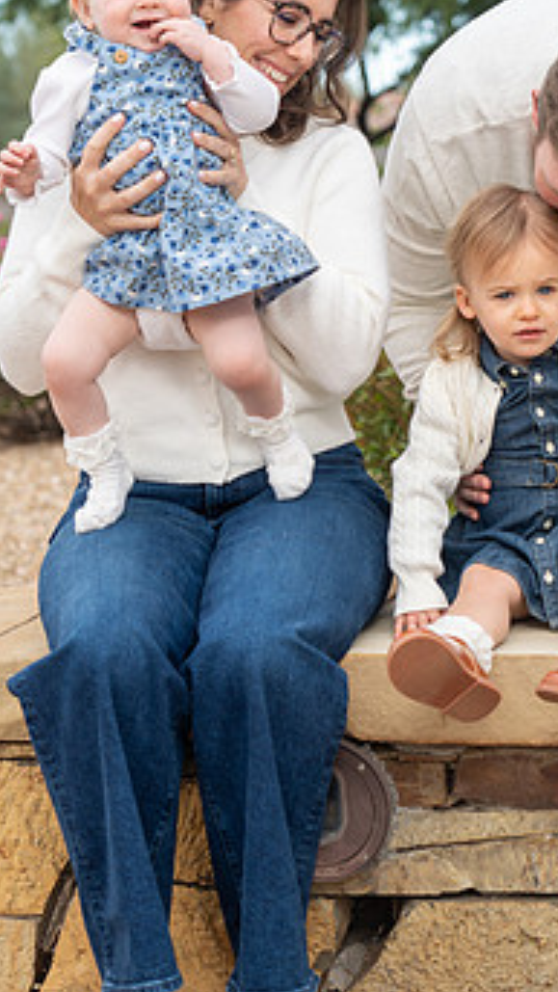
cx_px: 382
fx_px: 2314
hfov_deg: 13.7
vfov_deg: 24.1
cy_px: 393
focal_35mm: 88
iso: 100
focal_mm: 64
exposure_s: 1/200
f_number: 4
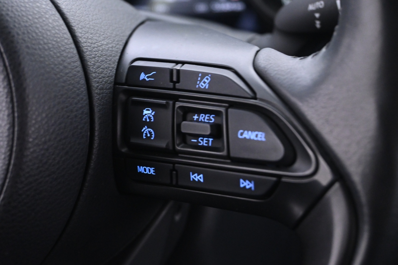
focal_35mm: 62
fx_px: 680
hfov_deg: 32.6
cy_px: 132
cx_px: 199
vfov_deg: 22.1
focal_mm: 41
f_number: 5.6
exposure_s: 1/10
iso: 3200
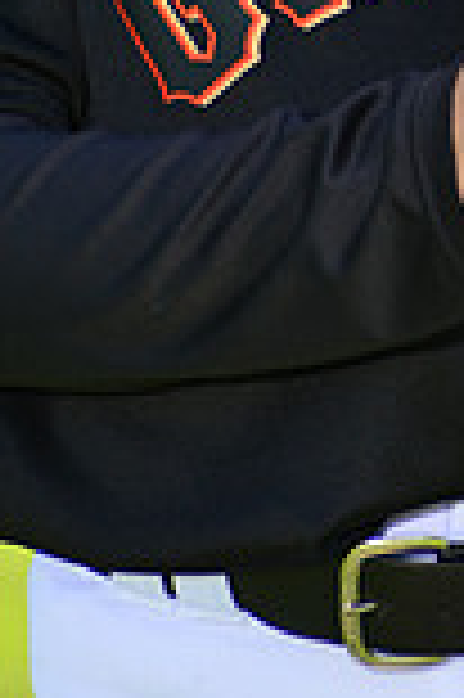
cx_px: 511
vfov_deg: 3.0
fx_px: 13427
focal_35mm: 693
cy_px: -450
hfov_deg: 2.0
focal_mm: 185
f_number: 8
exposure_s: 1/250
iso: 200
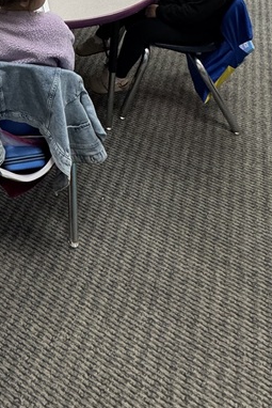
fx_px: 442
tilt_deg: -19.2
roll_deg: +2.1
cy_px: -88
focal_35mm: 39
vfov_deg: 37.1
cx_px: -70
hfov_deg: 28.7
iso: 250
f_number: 2.2
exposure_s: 1/60
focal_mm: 2.22
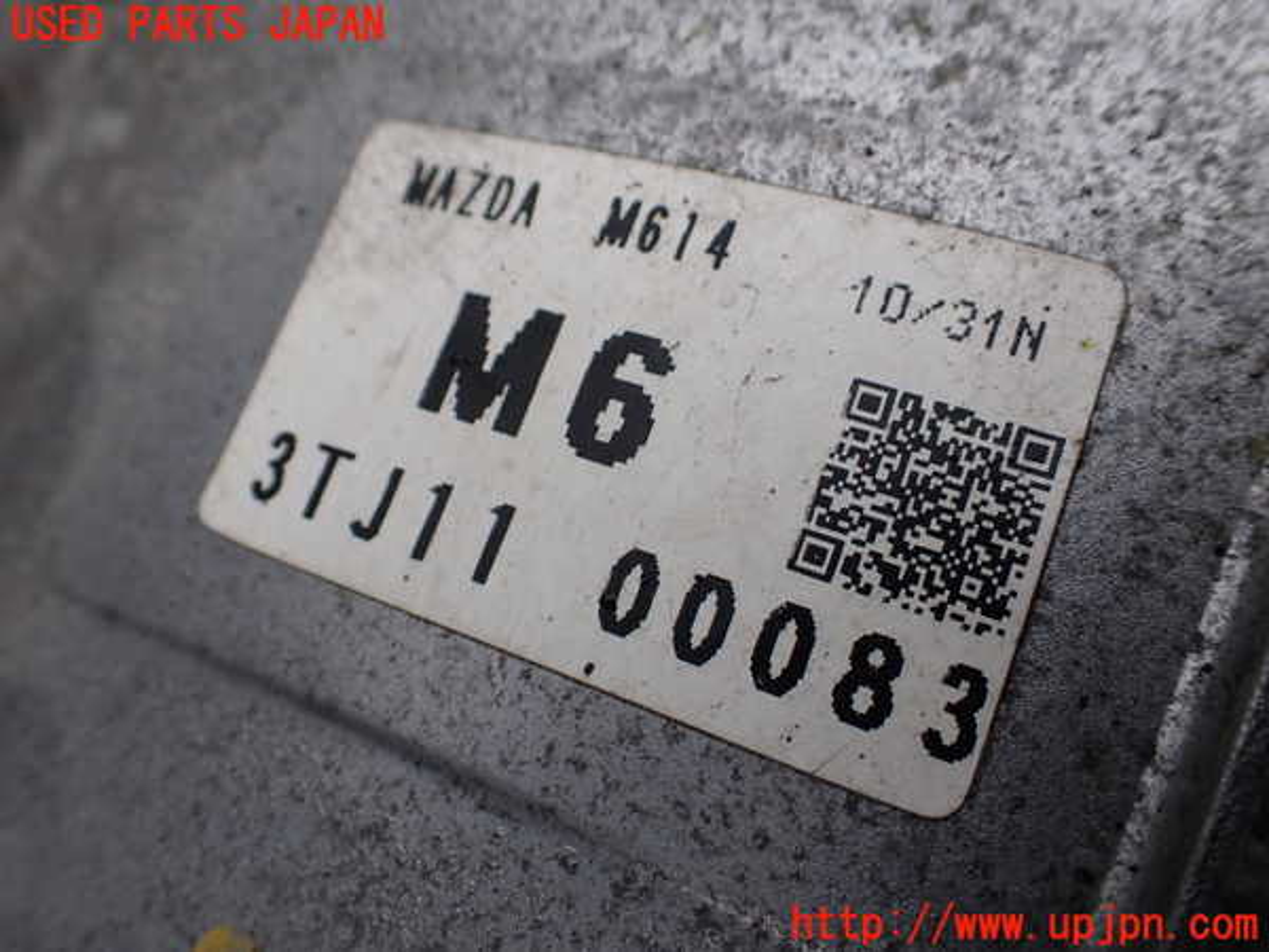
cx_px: 634
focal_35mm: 30
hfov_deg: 60.0
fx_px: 1100
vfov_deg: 46.8
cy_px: 476
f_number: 3.2
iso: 100
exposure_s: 1/160
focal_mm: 5.4
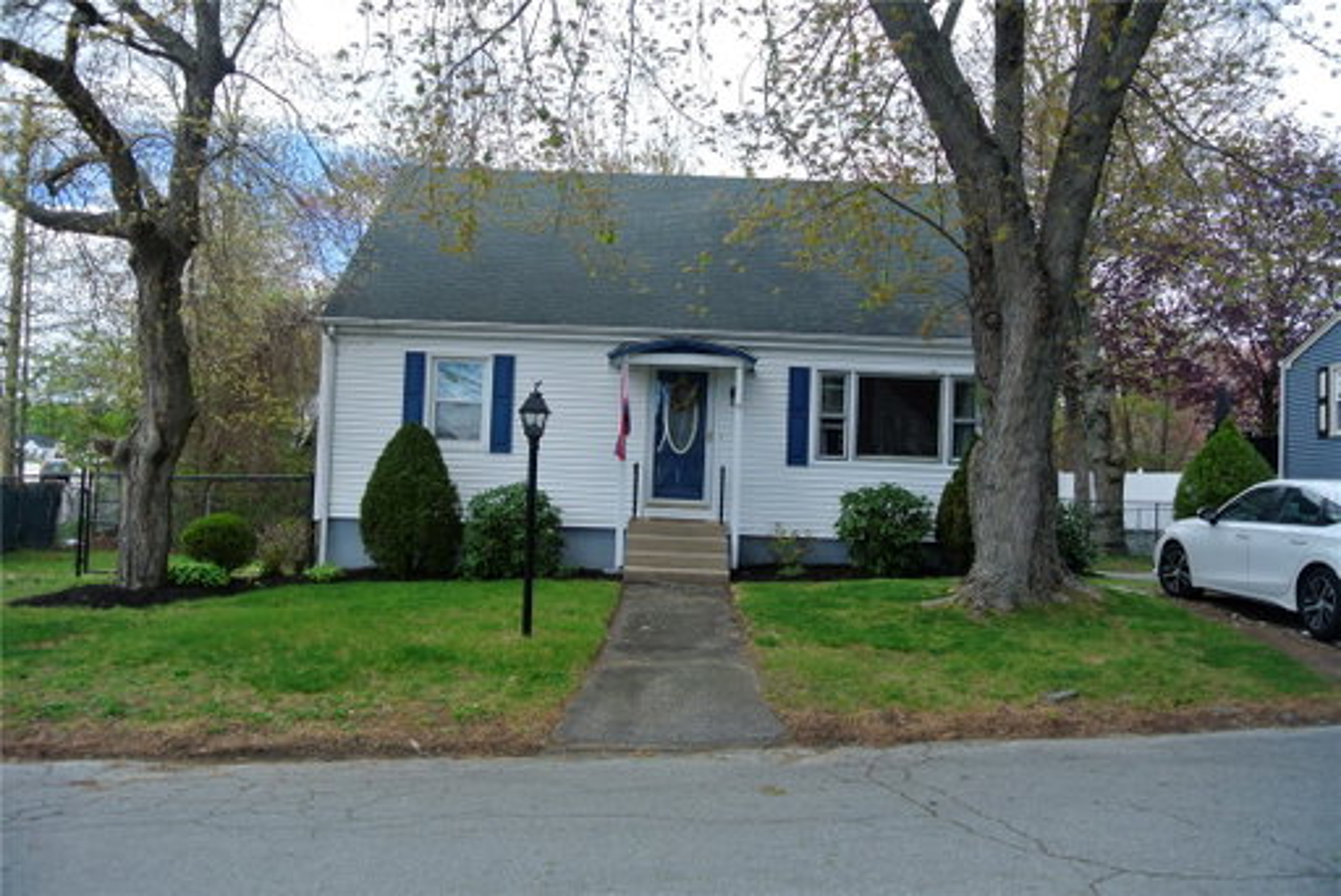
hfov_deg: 67.4
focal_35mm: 27
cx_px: 670
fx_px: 1006
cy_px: 448
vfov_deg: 48.0
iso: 100
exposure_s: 1/400
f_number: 4.5
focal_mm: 10
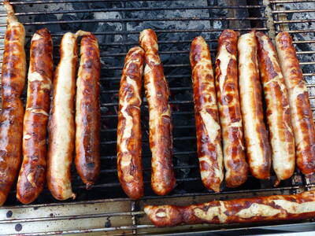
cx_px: 158
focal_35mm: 38
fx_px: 346
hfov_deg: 49.0
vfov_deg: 37.7
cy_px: 118
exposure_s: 1/80
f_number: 2.8
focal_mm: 6.8
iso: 100
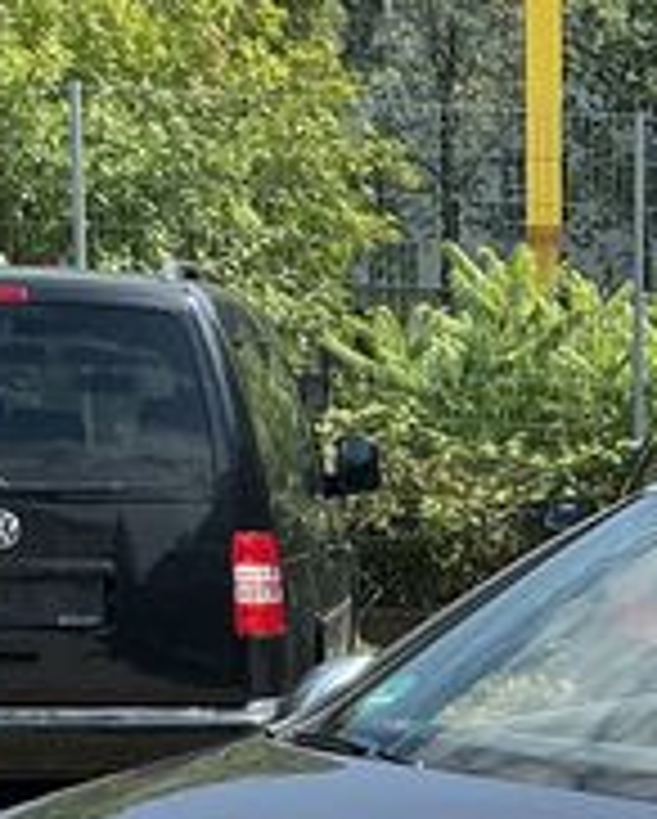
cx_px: 945
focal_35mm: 120
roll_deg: -1.9
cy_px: 1089
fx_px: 2912
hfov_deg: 12.3
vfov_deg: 15.2
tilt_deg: -11.7
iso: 25
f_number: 1.8
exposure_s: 1/1577
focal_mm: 3
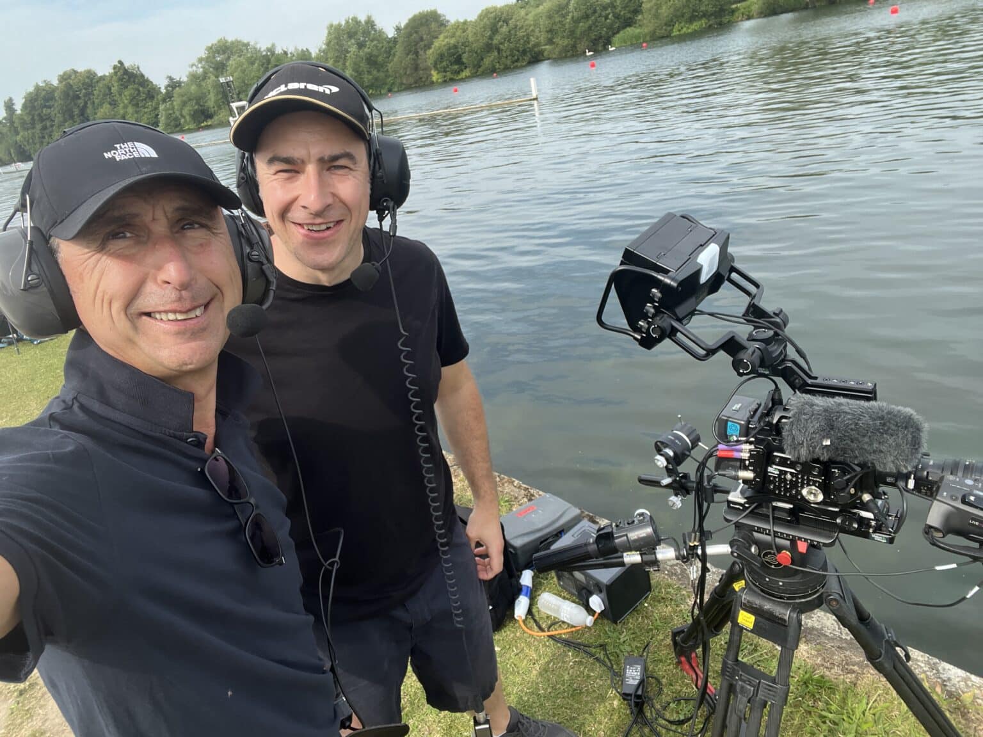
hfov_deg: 73.9
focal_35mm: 23
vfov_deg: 58.9
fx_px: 653
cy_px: 368
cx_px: 492
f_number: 2.2
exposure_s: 1/392
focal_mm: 2.71
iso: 32
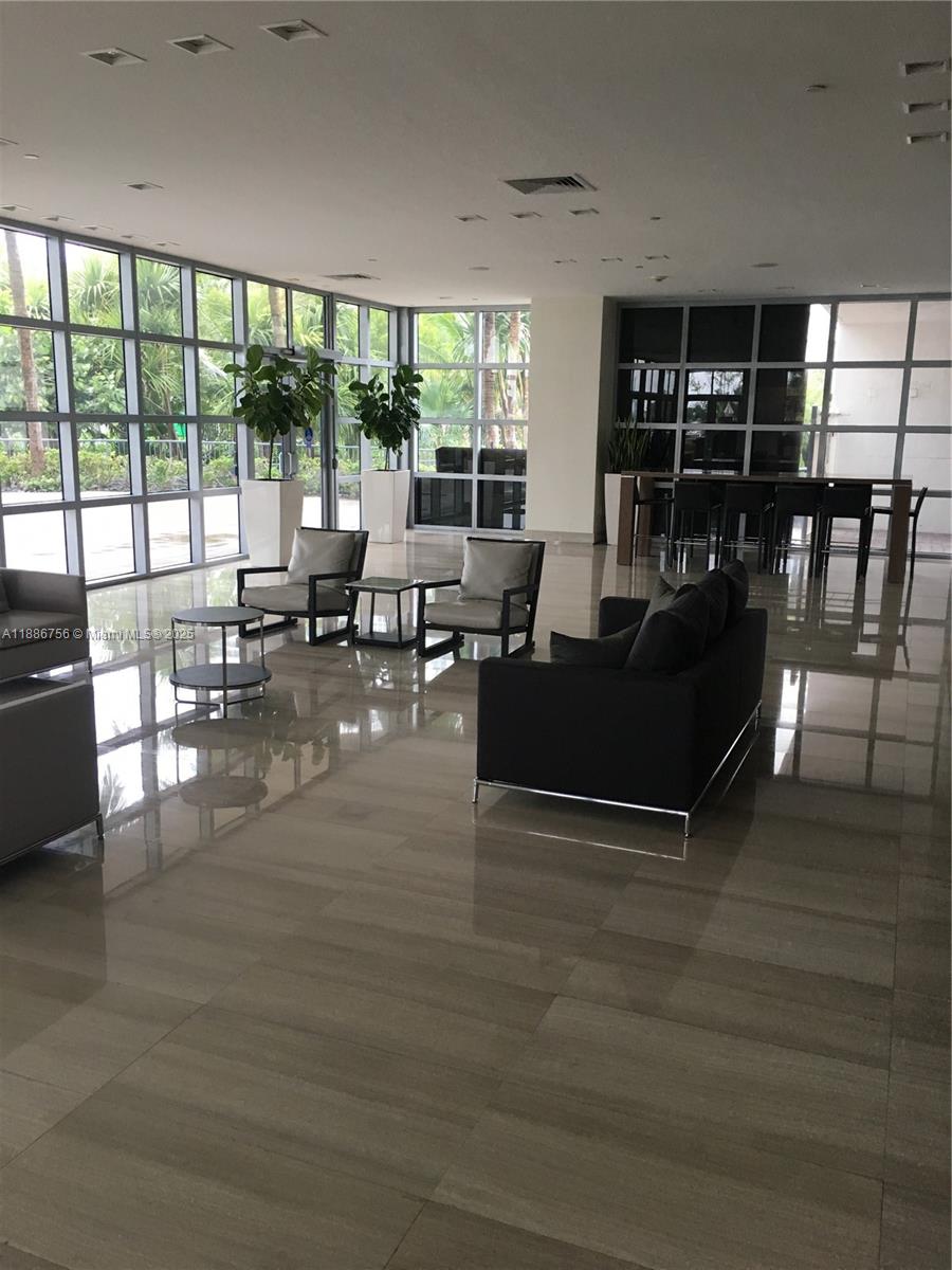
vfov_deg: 61.7
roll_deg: -1.1
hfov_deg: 48.2
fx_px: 1063
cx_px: 476
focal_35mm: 29
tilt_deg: -10.9
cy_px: 635
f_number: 2.2
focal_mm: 4.15
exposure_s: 1/30
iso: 40
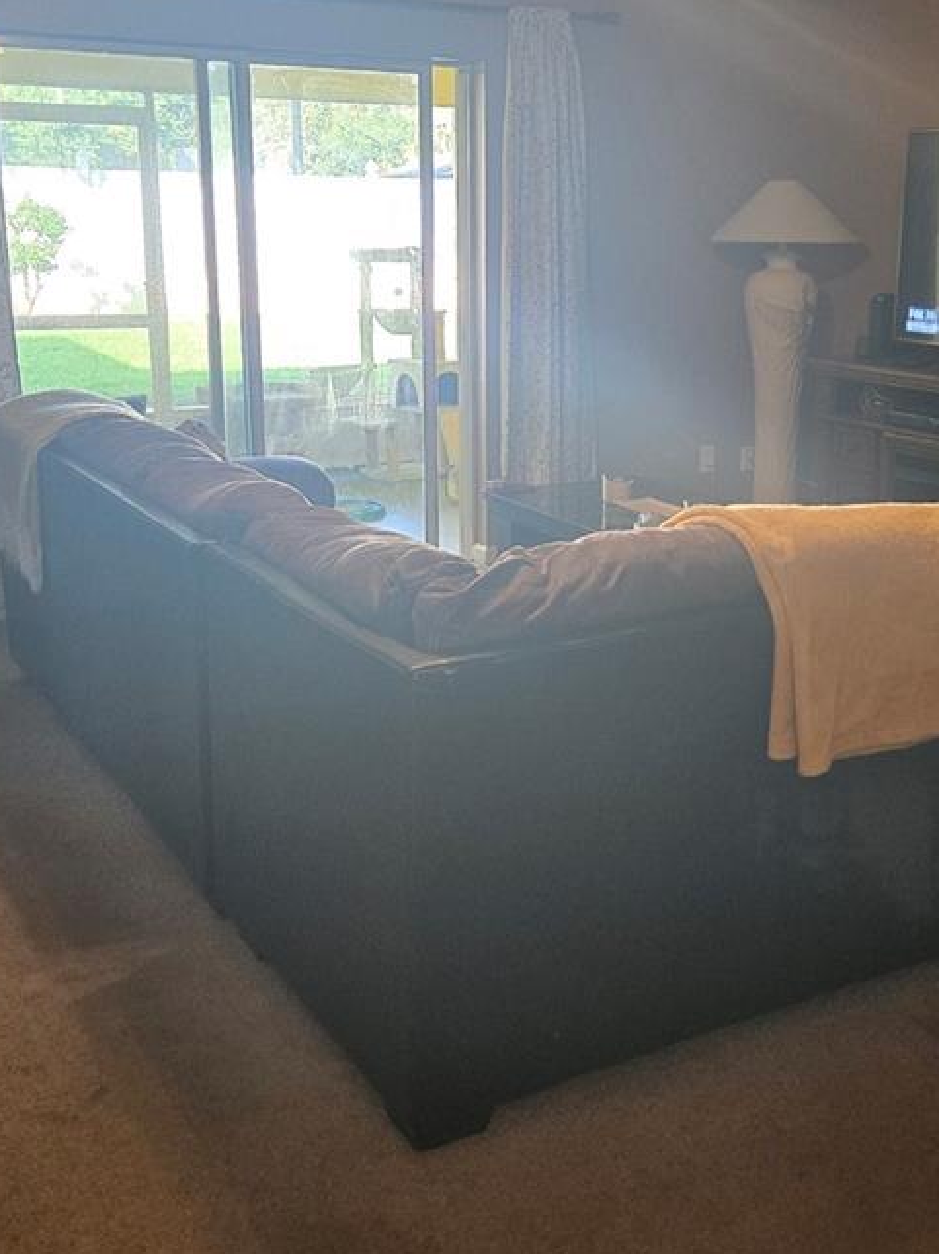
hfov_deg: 33.4
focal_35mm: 43
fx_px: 1556
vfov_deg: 43.8
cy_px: 559
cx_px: 572
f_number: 1.8
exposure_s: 1/120
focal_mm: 5.4
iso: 250
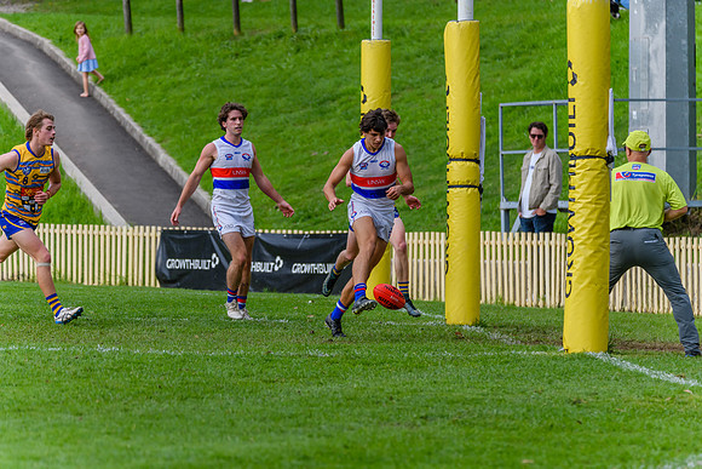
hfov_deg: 7.9
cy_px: 234
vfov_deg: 5.3
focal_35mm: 260
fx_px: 5071
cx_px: 351
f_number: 5.6
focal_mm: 260
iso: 900
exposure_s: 1/1600
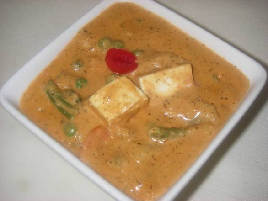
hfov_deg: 34.9
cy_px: 100
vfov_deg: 26.6
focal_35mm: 55
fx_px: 426
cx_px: 134
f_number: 3.6
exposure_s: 1/50
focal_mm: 9.2
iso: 200
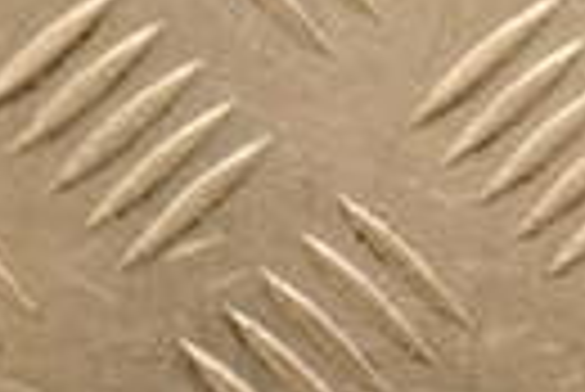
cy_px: 843
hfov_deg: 4.2
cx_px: 932
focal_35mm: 484
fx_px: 7874
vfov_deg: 2.8
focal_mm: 70
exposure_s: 1/200
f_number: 5.3
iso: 800
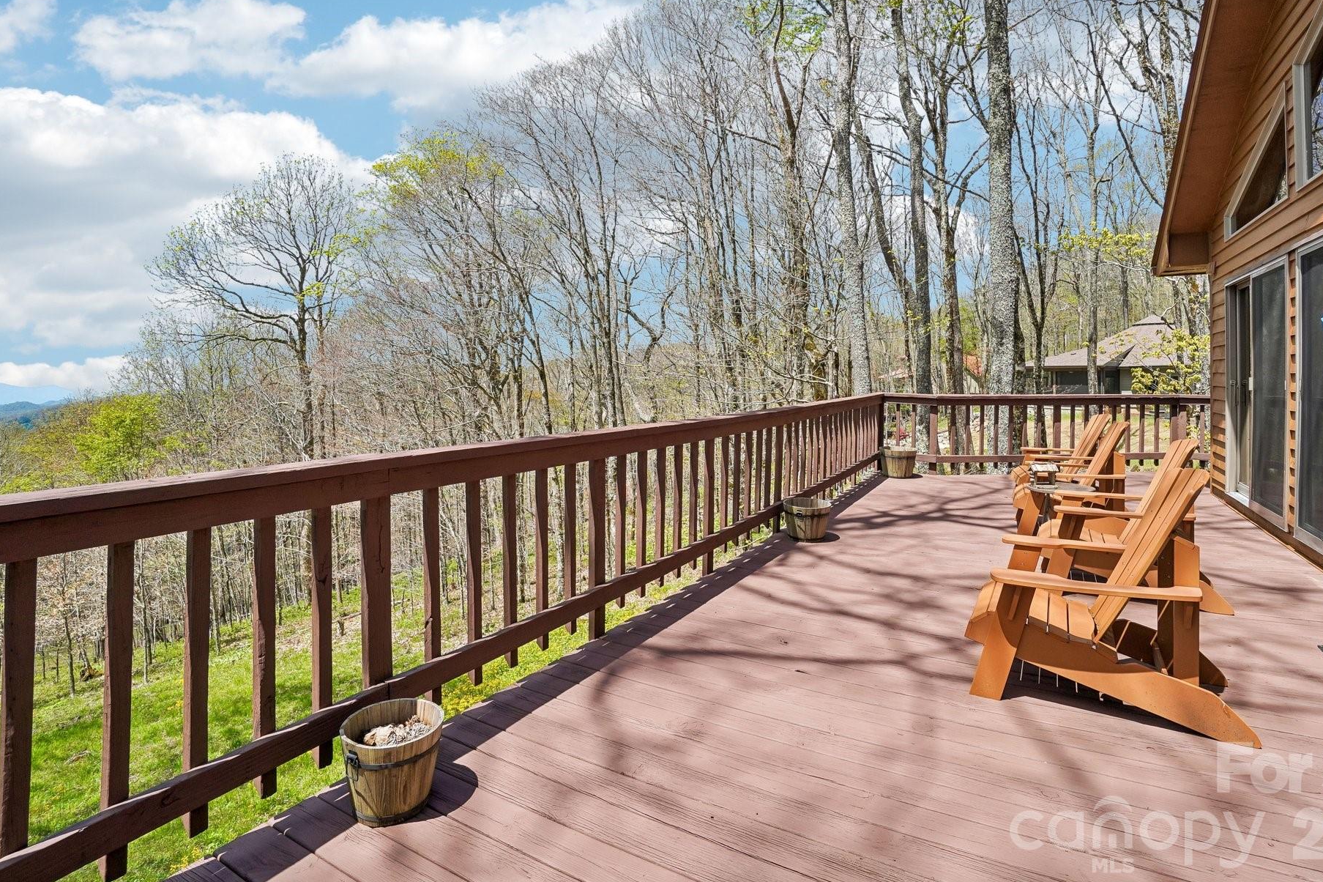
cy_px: 386
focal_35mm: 17
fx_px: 625
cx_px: 701
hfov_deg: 93.2
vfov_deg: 70.1
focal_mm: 10
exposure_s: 1/160
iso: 100
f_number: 8
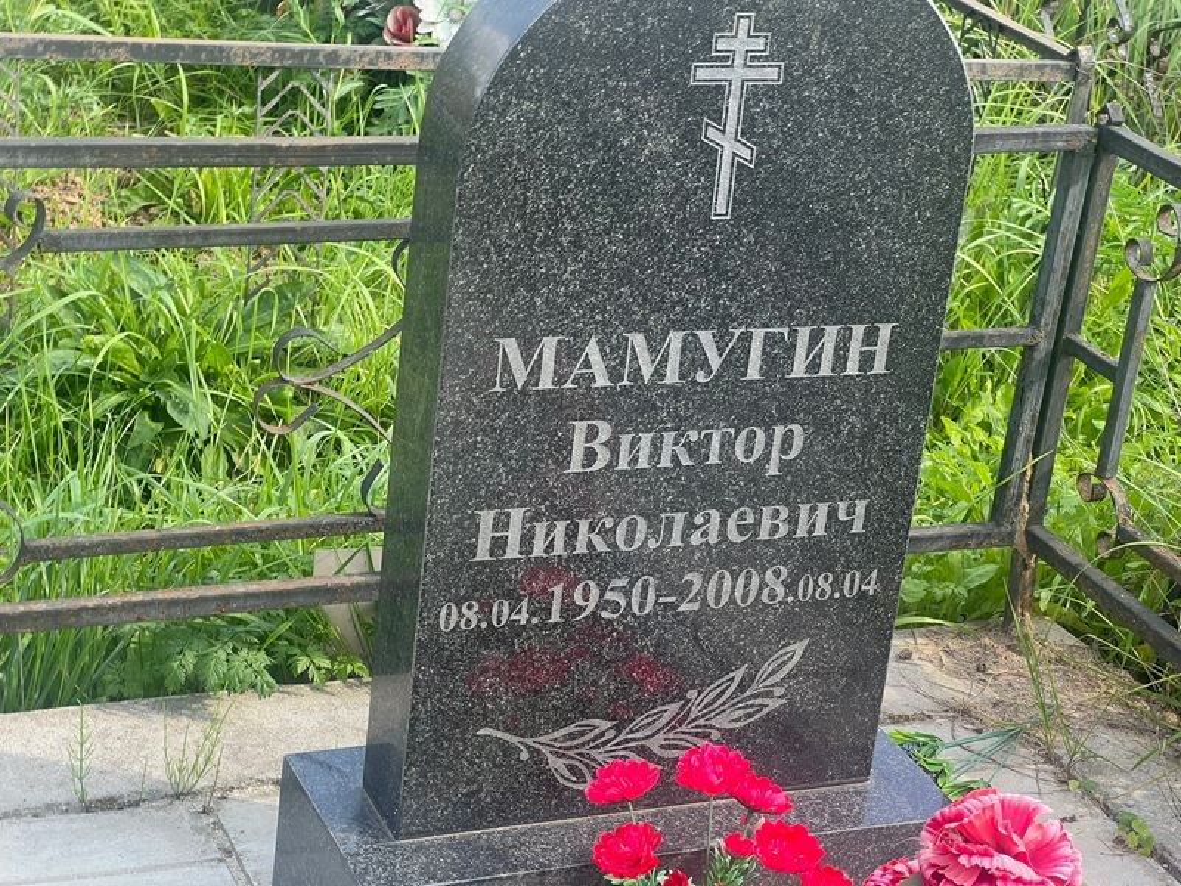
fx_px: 2627
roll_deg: -3.6
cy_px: 443
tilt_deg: -25.1
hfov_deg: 25.3
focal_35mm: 77
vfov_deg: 19.1
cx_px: 590
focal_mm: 9
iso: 32
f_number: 2.8
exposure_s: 1/121
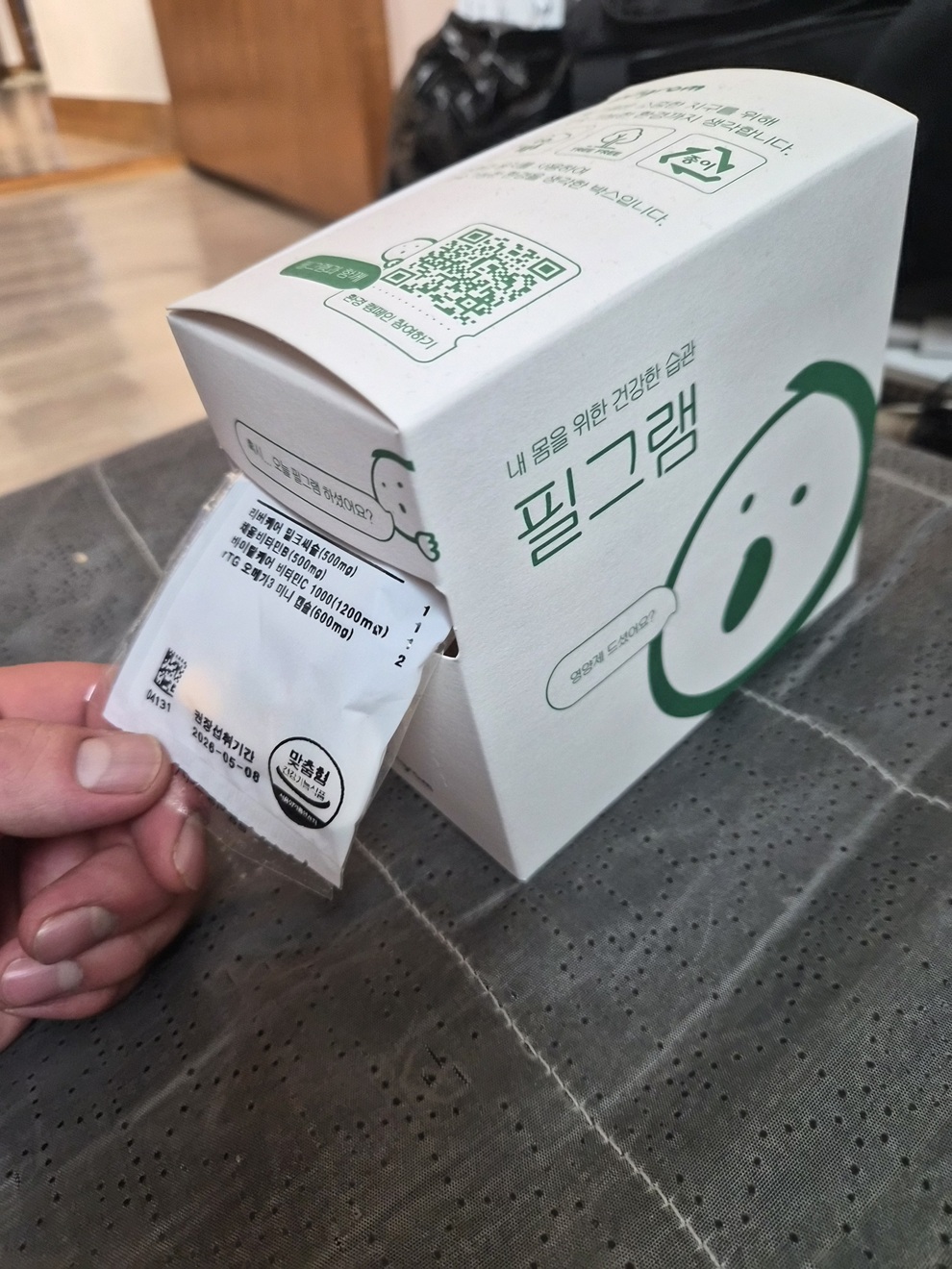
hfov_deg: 58.9
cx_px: 476
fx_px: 843
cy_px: 634
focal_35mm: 23
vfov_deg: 73.9
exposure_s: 1/120
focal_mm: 5.4
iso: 400
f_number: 1.8
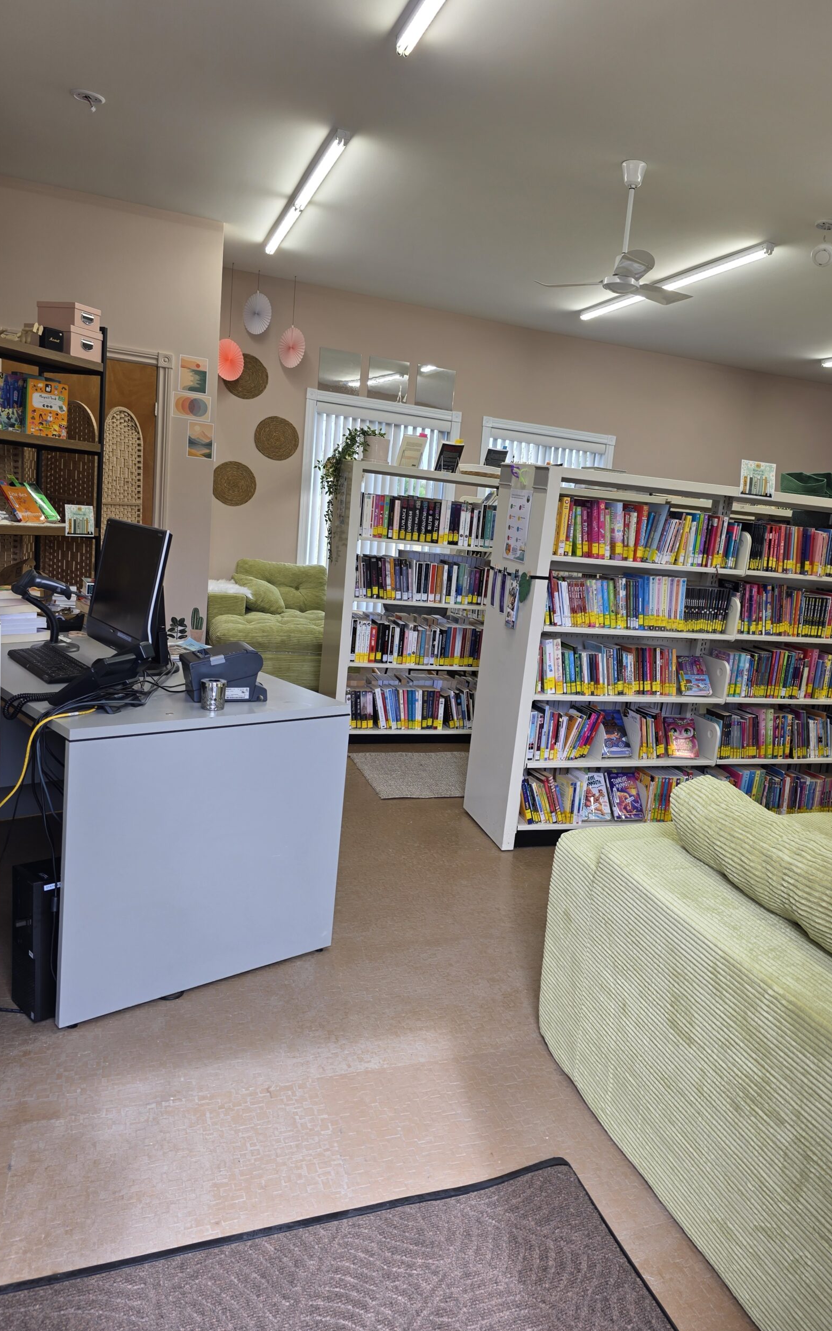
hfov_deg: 49.0
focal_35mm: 25
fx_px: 907
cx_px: 489
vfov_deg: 72.5
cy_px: 655
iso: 32
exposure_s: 1/120
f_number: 1.7
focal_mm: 6.3
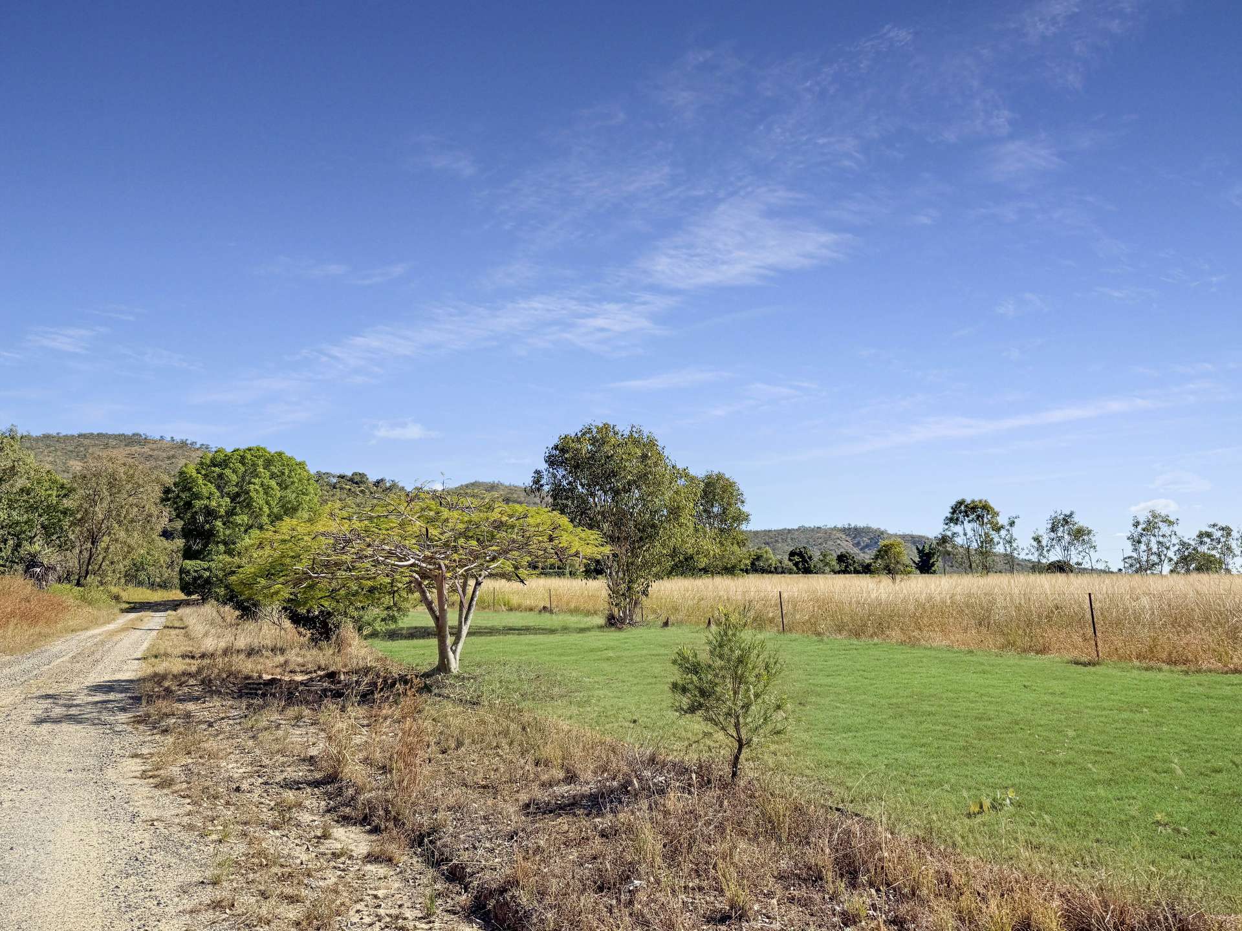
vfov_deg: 56.8
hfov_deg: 71.6
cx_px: 621
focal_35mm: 24
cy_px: 466
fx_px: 861
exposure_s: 1/5714
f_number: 1.78
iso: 80
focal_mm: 6.76
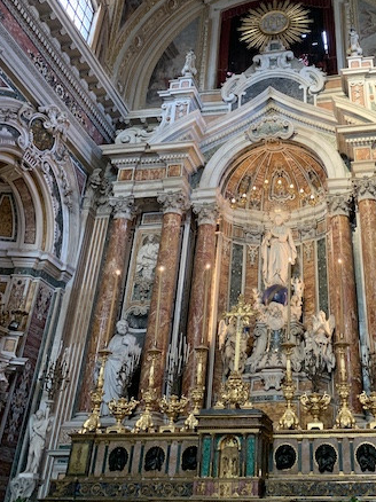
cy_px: 178
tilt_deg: +34.3
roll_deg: -1.3
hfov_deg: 36.9
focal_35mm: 38
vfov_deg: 48.4
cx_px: 274
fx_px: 551
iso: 320
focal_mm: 4.25
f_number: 1.8
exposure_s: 1/60
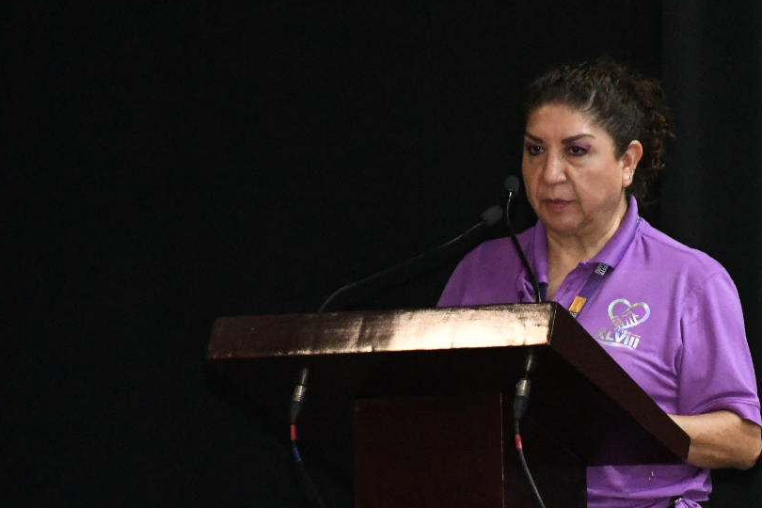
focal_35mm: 336
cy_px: 451
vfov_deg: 4.1
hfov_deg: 6.1
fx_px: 7111
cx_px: 645
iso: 10000
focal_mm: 112
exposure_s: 1/125
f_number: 5.6
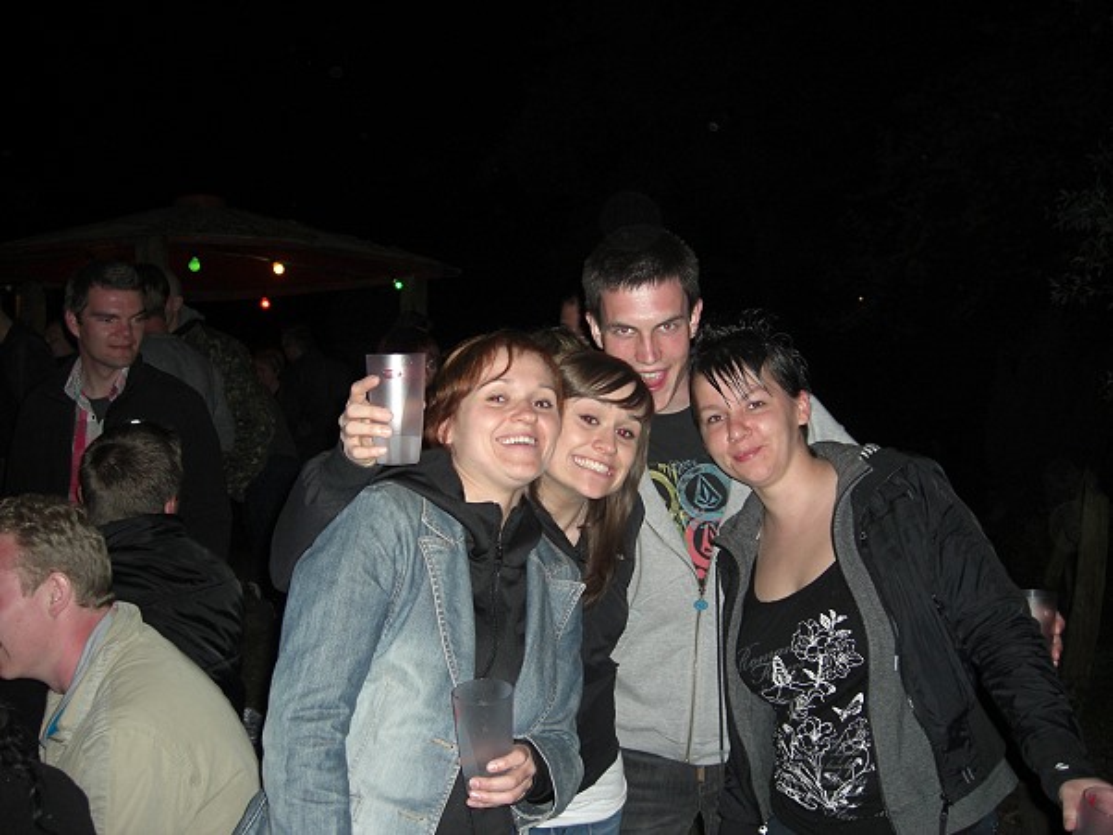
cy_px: 418
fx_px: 1222
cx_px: 556
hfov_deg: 49.0
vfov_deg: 37.7
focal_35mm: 38
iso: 200
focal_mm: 7.9
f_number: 2.8
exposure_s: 1/60
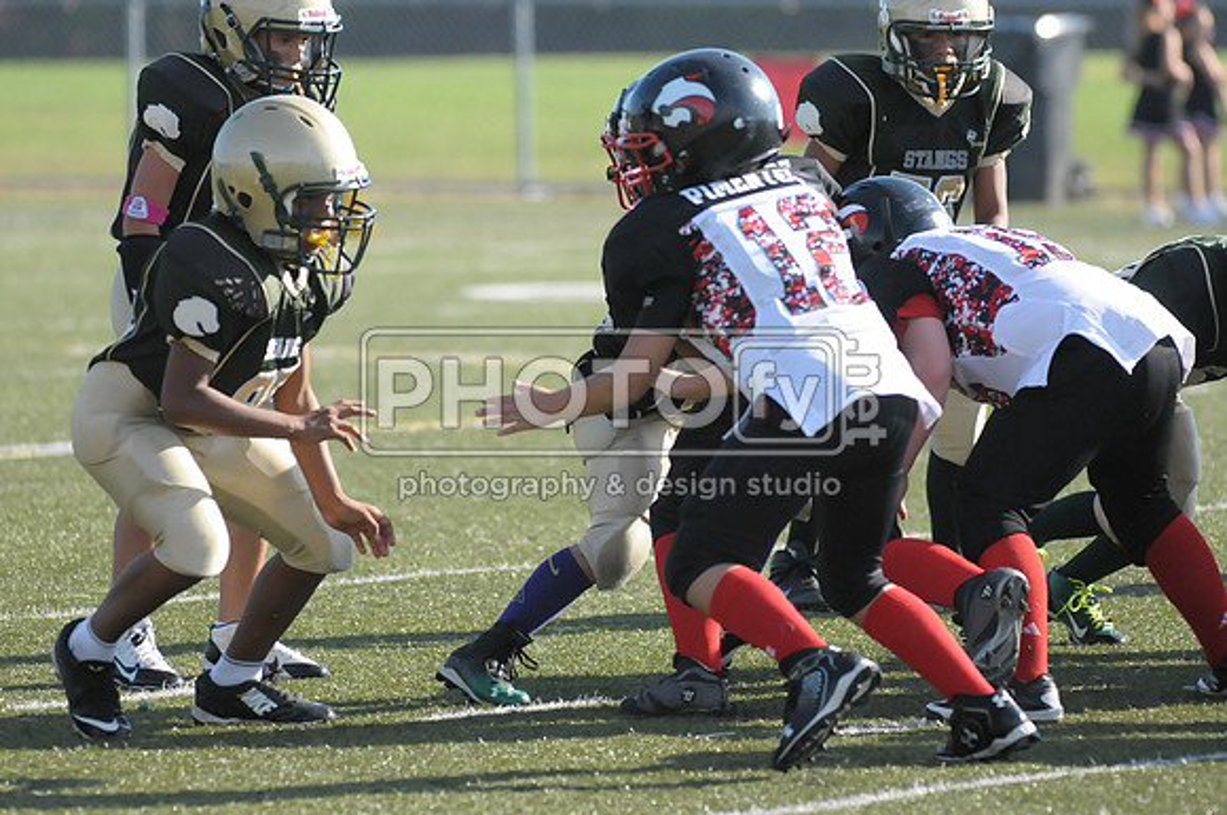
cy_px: 408
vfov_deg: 4.2
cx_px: 614
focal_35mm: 330
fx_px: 11232
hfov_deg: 6.3
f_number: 4
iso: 1600
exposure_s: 1/5000
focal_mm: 220
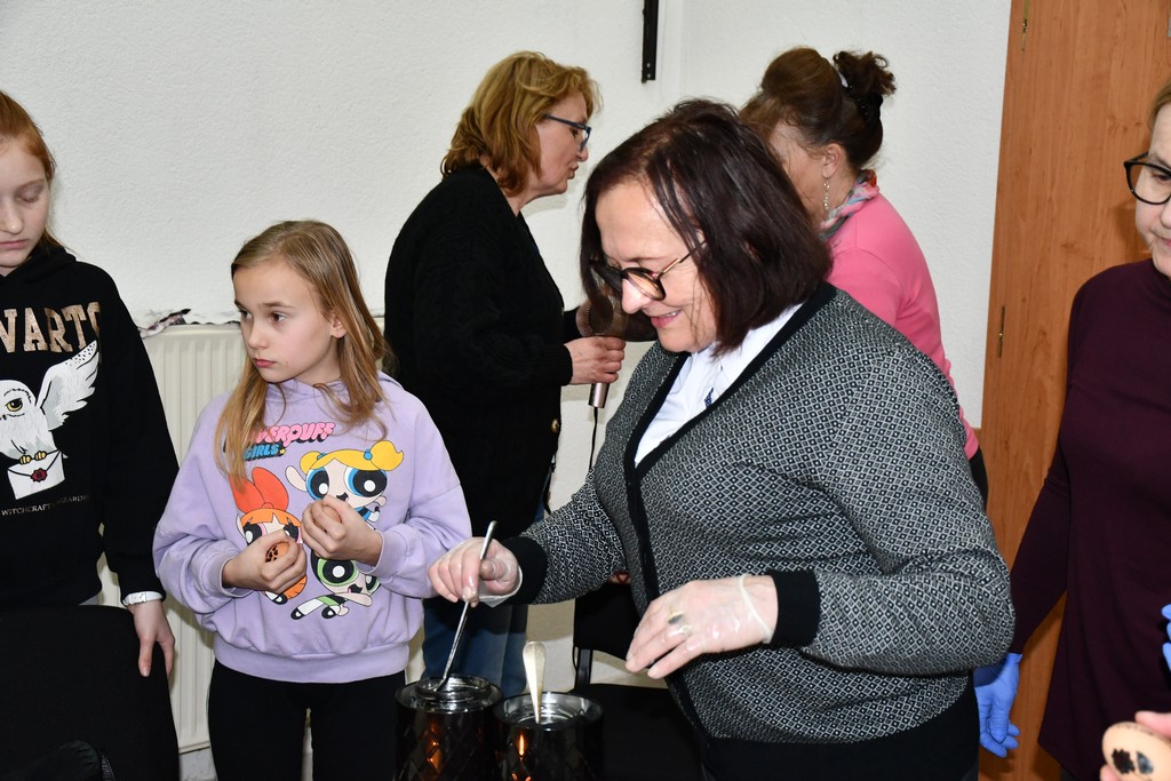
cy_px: 390
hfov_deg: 41.1
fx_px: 1561
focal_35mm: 48
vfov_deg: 28.1
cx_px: 586
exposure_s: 1/60
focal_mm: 32
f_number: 4
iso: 1400
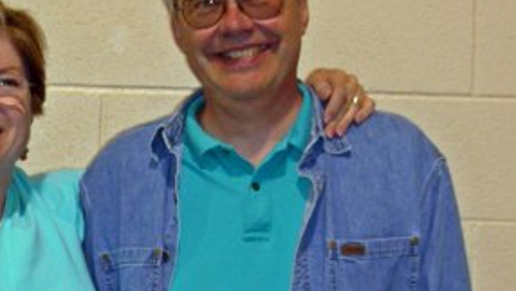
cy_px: 157
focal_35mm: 99
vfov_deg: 12.2
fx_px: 1355
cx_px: 115
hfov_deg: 21.3
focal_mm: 9.7
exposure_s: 1/30
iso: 50
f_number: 3.5
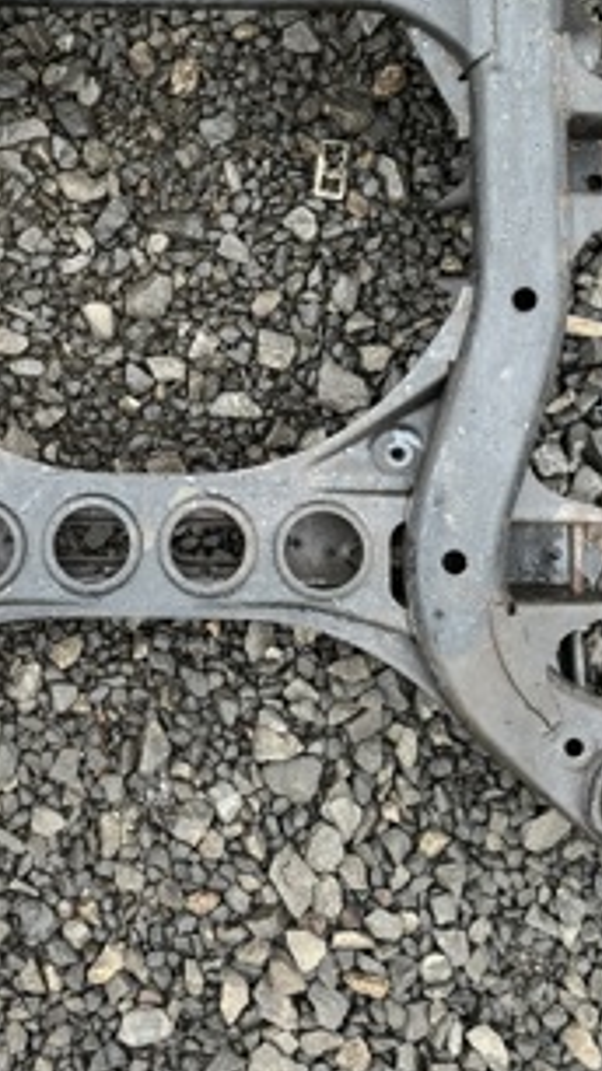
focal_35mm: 41
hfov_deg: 28.7
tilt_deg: -80.1
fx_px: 1164
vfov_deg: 48.7
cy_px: 374
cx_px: 178
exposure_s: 1/60
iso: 320
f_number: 1.78
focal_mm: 6.76
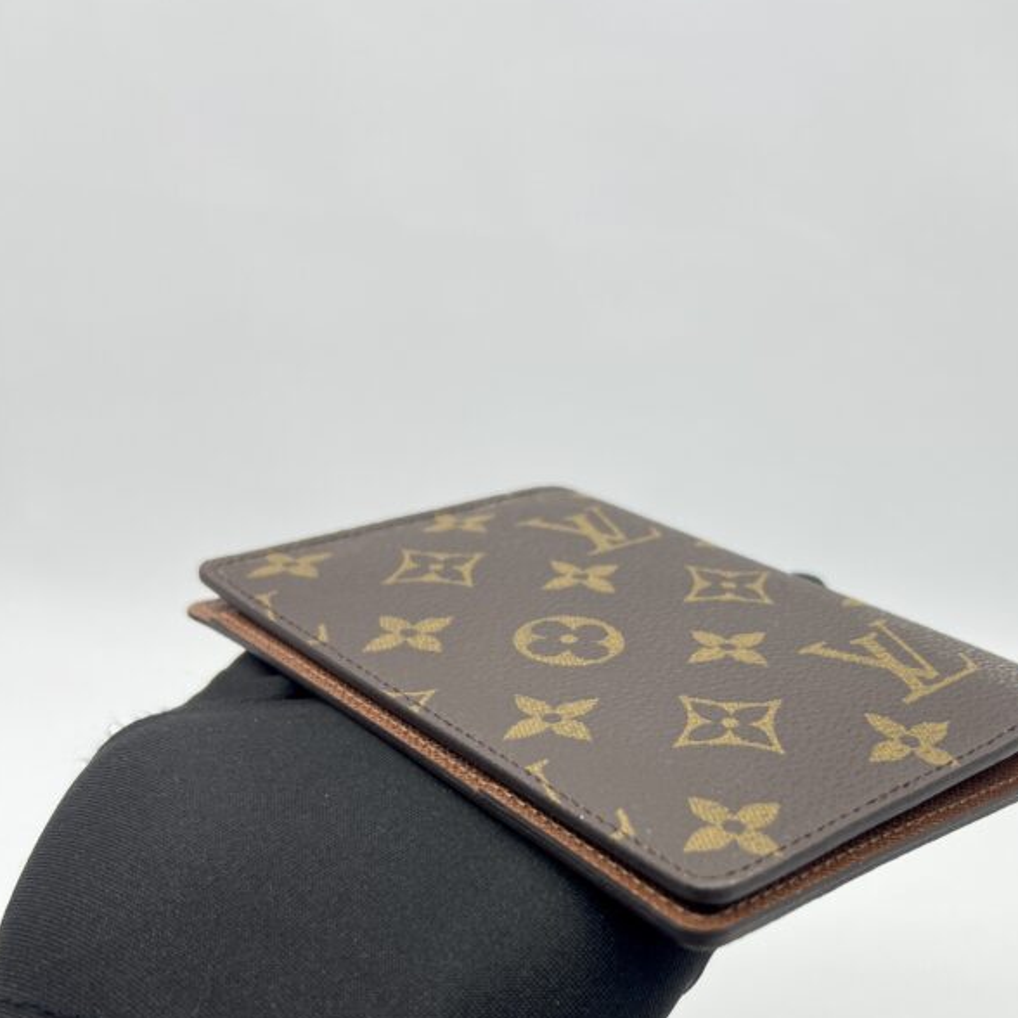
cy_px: 696
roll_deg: +0.0
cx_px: 656
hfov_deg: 41.5
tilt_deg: -29.7
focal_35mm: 40
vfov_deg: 41.2
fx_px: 1331
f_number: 1.5
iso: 32
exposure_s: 1/114
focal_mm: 5.7
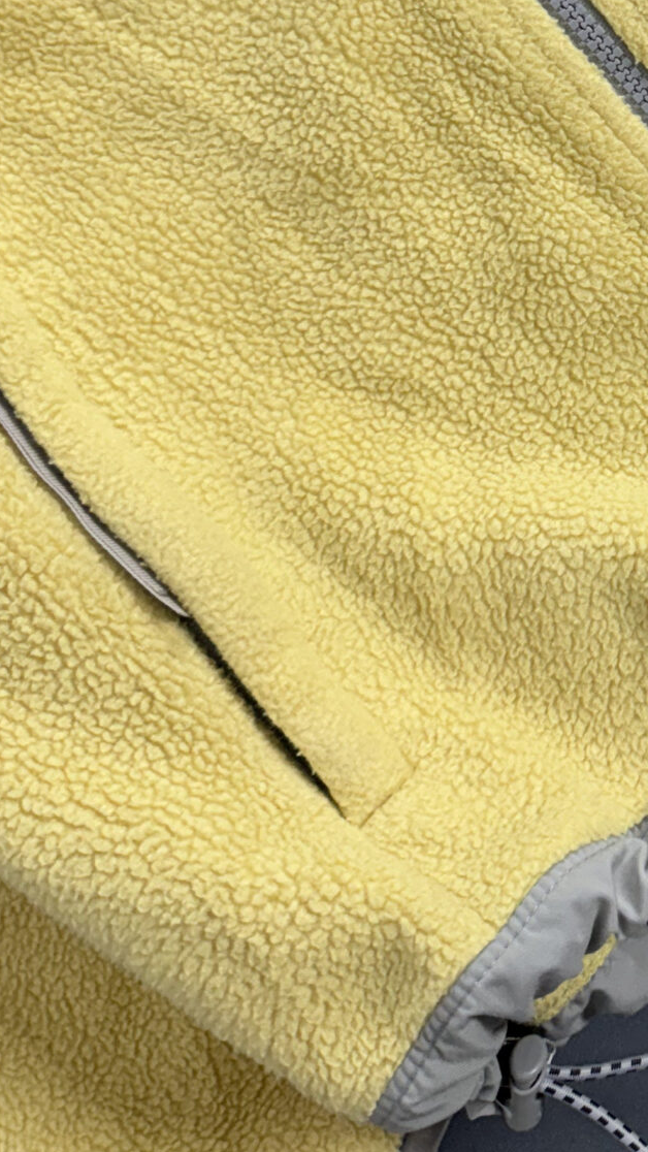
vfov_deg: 33.0
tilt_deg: -78.0
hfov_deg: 18.0
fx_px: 1832
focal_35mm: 60
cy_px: 106
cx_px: 953
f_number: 1.78
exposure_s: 1/120
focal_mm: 6.76
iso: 125
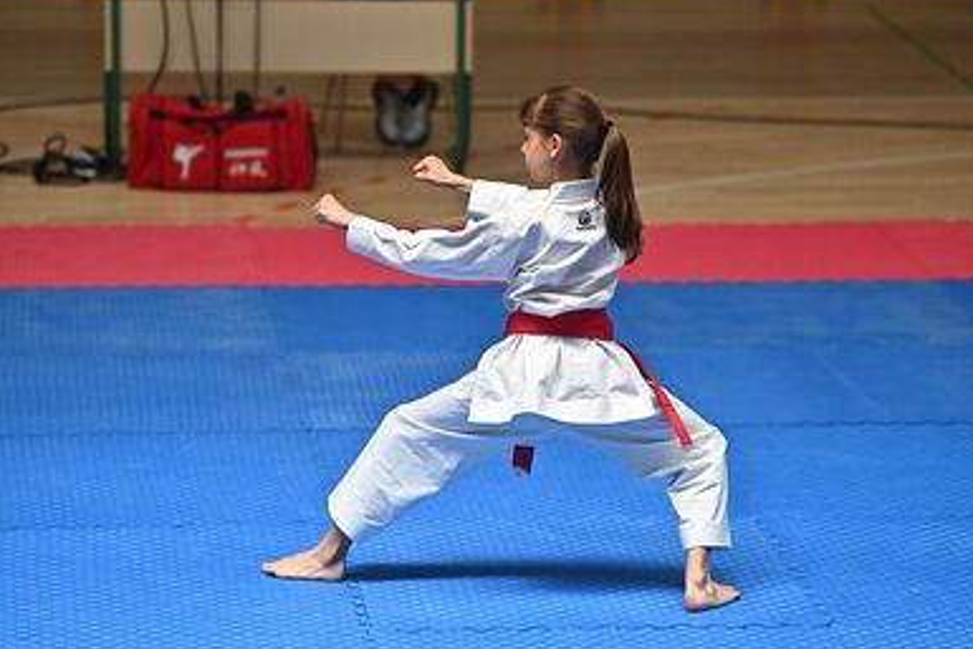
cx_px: 523
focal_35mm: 181
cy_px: 311
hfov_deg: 11.4
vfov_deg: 7.6
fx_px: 4894
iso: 2000
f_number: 2.8
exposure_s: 1/6400
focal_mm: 155
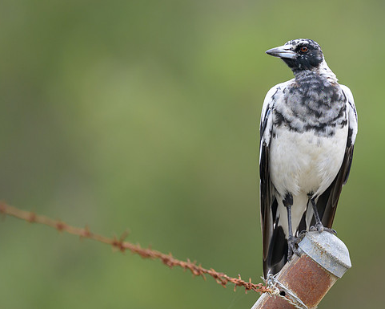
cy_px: 141
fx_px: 10086
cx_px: 452
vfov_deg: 1.8
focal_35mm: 885
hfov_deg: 2.2
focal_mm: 400
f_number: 2.8
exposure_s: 1/1600
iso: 400
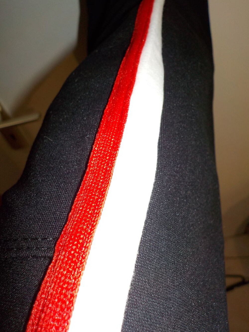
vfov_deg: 60.0
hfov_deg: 46.8
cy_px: 166
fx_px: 288
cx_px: 124
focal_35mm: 30
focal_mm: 4.1
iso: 200
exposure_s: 1/30
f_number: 3.3
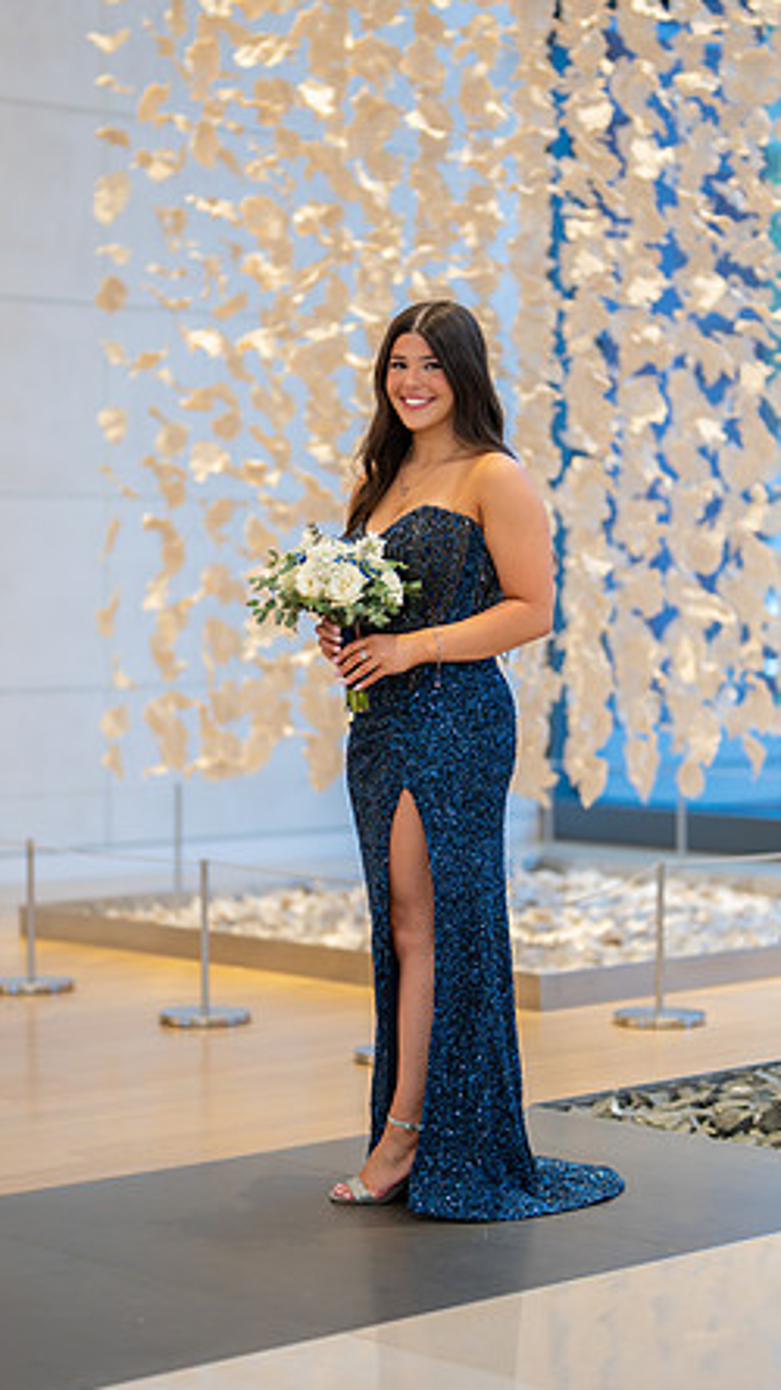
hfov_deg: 14.7
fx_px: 3022
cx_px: 402
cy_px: 714
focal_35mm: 82
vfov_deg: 25.9
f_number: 1.2
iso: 800
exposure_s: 1/800
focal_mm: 50
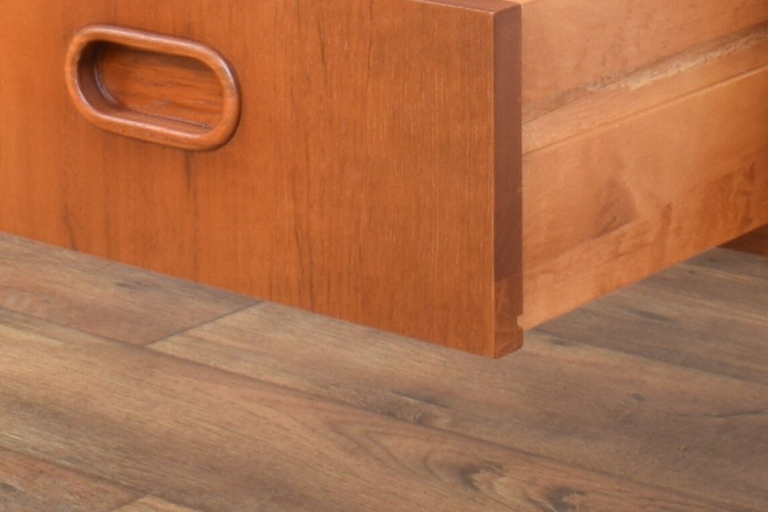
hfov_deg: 14.4
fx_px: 3030
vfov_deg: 9.0
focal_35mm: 142
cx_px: 538
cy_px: -597
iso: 100
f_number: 22
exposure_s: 4
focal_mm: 18
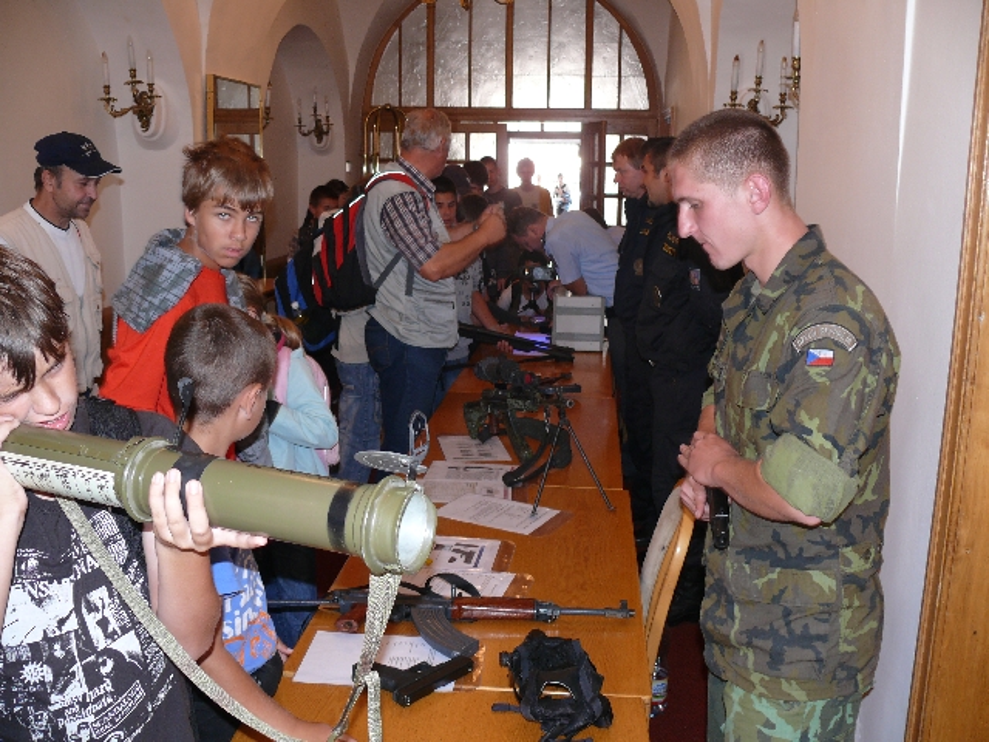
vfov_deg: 40.7
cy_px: 371
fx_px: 1000
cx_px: 494
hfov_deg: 52.6
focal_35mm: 35
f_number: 2.8
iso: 100
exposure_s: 1/30
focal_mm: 7.4
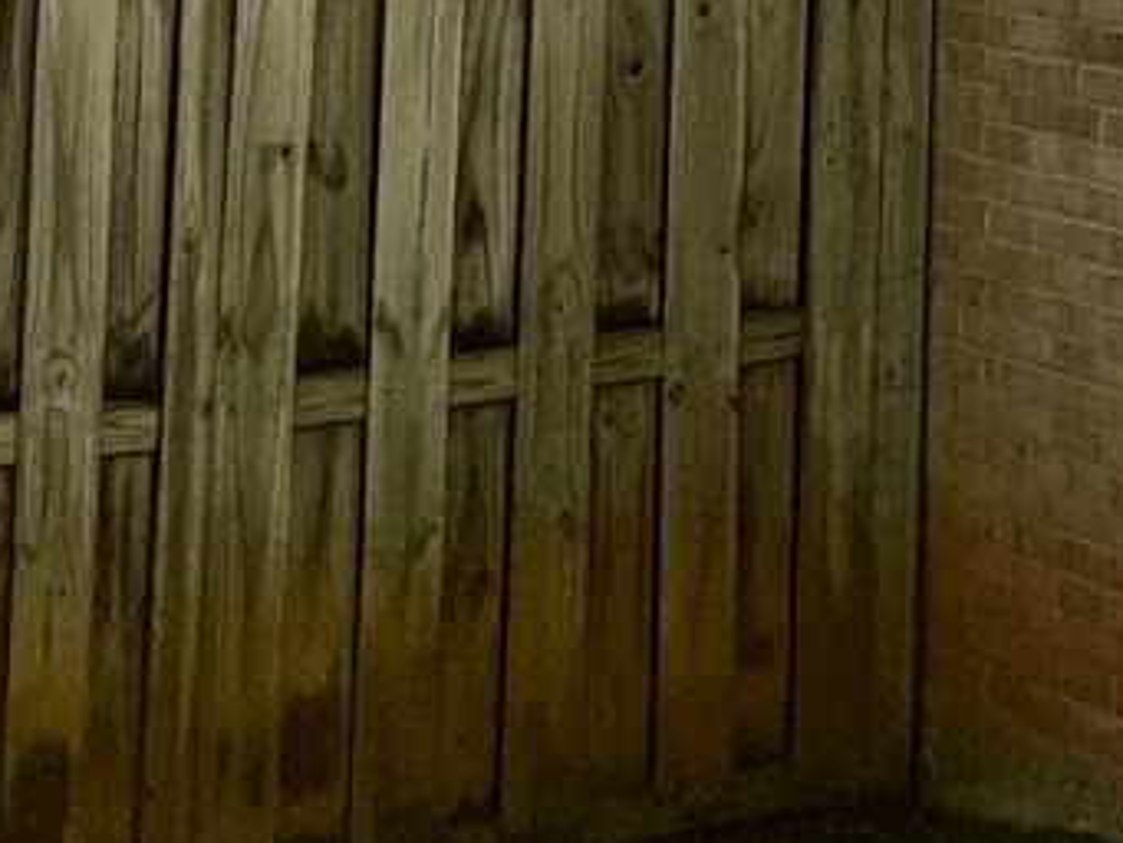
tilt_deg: +10.8
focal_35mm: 156
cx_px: 1485
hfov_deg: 12.3
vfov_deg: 8.4
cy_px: -1432
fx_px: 5063
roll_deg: +0.2
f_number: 1.5
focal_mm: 5.7
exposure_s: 1/797
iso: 50
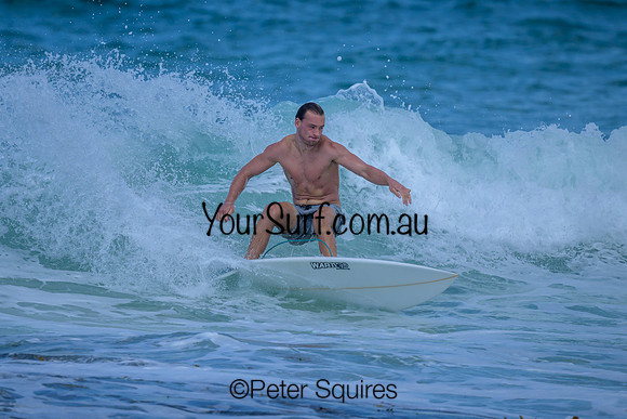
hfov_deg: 1.9
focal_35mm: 1092
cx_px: 232
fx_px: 19017
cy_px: 175
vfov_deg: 1.3
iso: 280
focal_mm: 800
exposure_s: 1/2000
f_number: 6.3
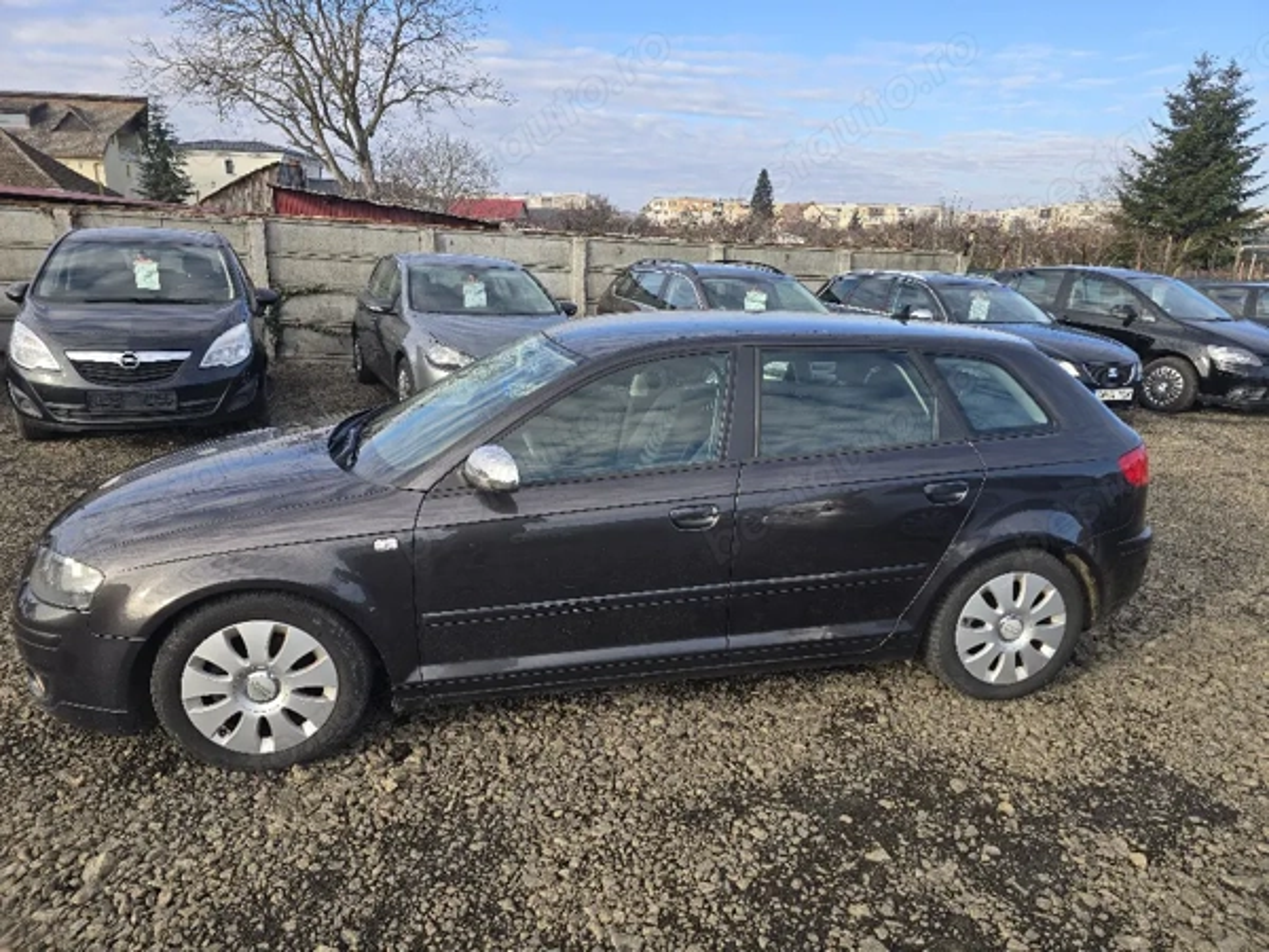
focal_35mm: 23
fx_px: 843
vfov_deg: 58.9
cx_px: 634
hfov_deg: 73.9
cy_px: 476
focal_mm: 6.3
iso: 12
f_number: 1.7
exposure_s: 1/278
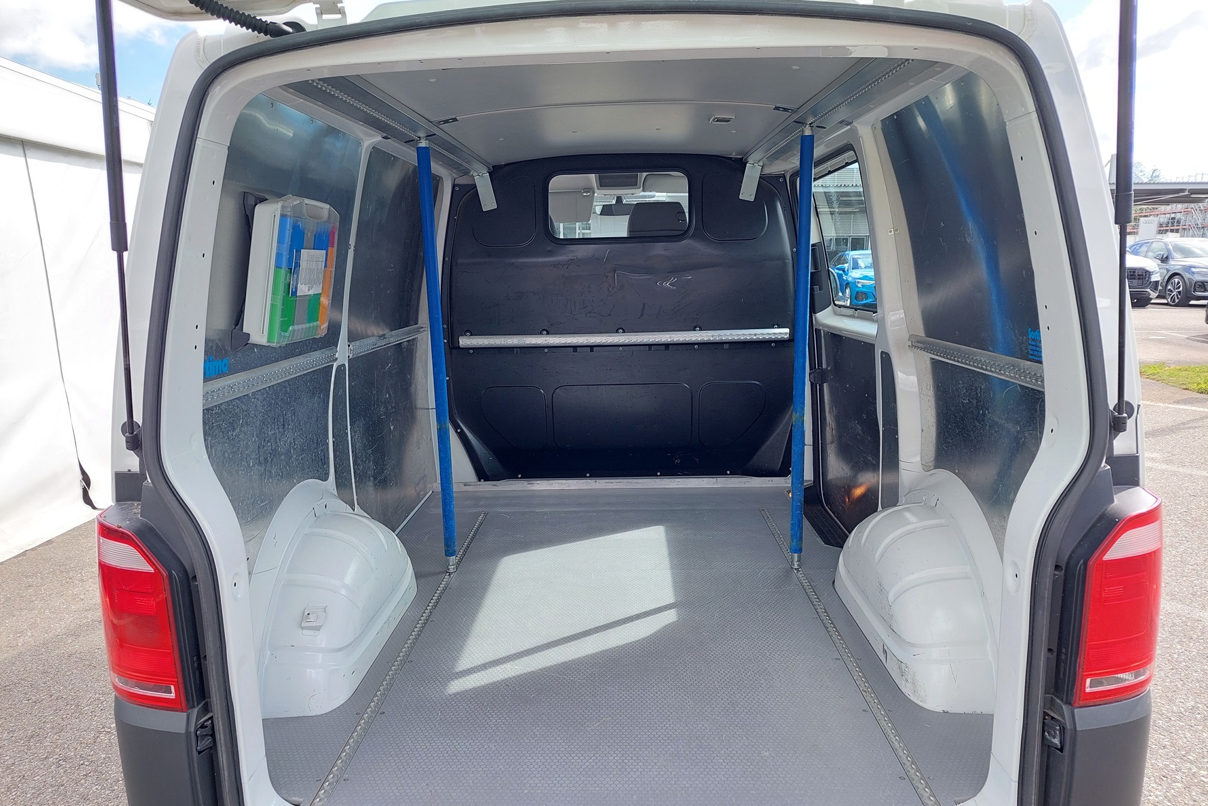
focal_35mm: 25
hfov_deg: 71.5
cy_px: 446
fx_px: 839
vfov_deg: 51.2
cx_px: 604
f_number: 1.8
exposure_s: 1/211
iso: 40
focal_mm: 5.23
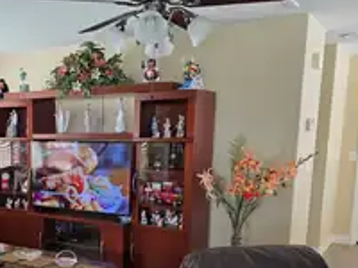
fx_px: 476
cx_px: 55
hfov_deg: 39.1
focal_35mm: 46
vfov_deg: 30.7
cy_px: 214
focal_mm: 6.3
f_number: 1.7
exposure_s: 1/120
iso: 500
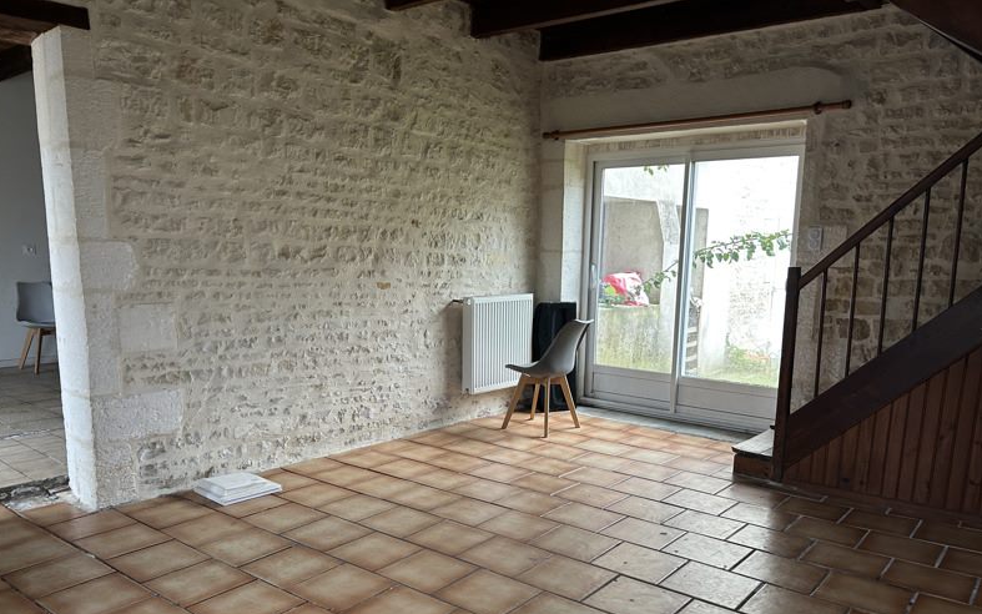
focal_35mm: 28
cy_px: 373
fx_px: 749
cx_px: 490
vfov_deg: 44.3
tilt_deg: -9.6
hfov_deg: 66.5
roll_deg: -1.2
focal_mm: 5.7
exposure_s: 1/97
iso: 125
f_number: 1.5
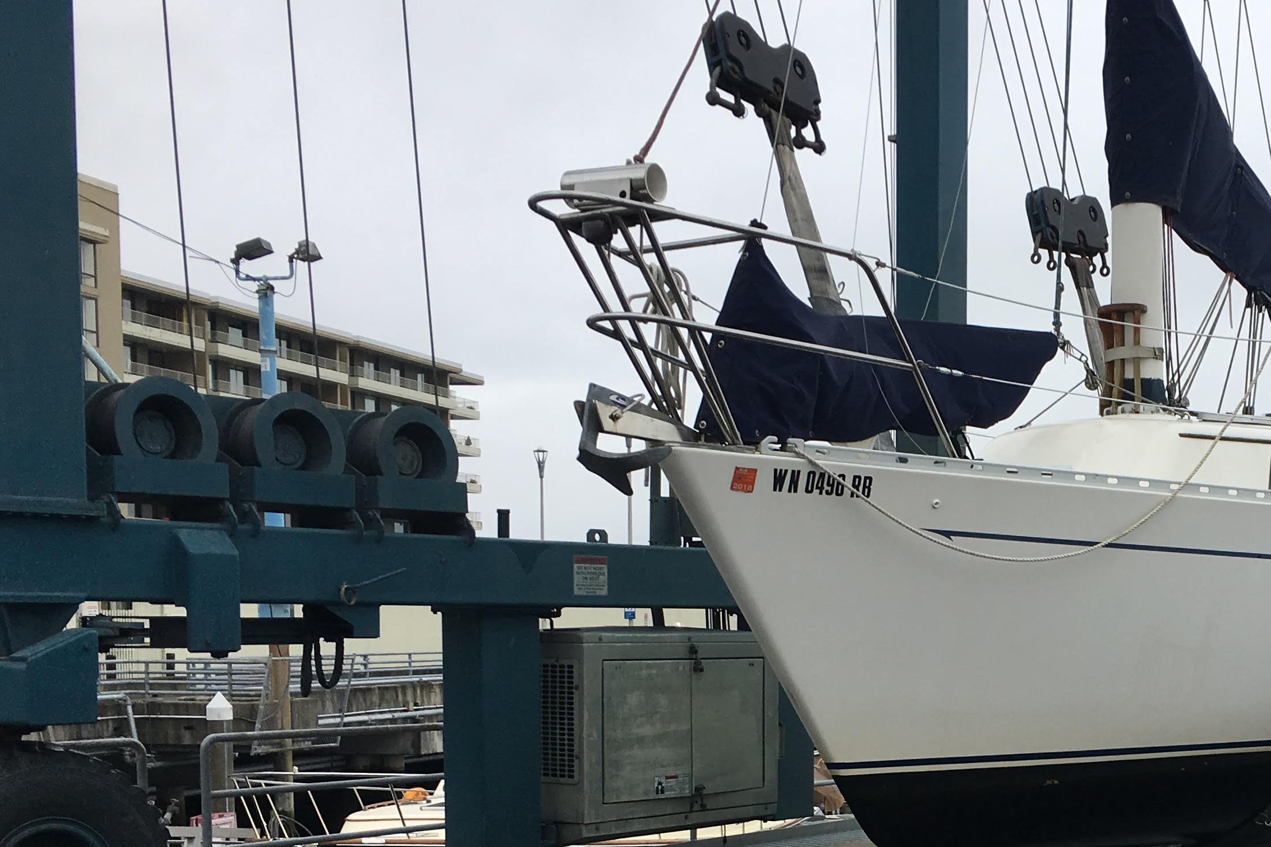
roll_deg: -0.1
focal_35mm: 55
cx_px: 1091
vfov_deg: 23.9
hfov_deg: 34.6
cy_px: 769
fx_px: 1942
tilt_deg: -5.3
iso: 25
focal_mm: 4.15
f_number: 2.2
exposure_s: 1/503
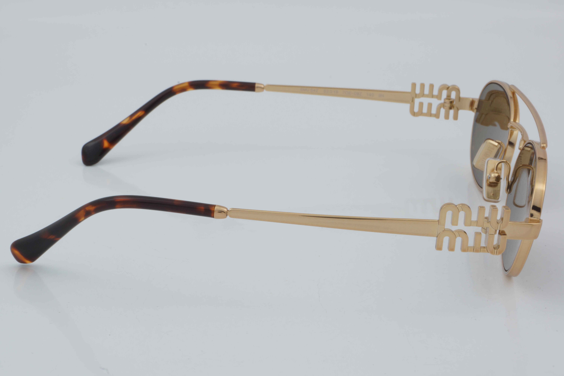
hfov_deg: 27.0
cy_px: 188
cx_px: 282
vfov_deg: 18.2
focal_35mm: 75
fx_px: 1175
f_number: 32
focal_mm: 50
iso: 100
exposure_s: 1/4
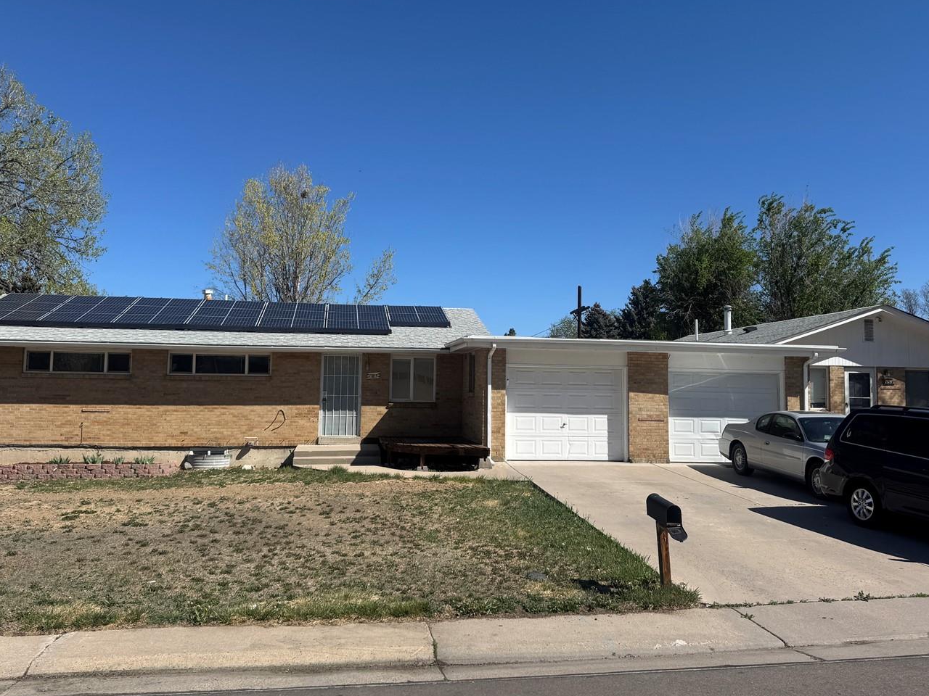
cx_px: 463
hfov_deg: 60.0
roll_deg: -1.3
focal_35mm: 30
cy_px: 336
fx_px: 805
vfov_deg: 46.8
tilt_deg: +3.7
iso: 80
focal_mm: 6.76
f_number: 1.78
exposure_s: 1/5814
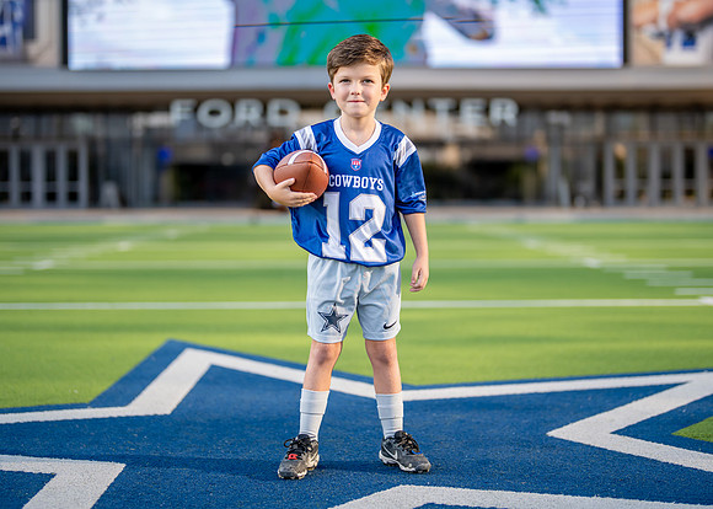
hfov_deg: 31.2
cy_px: 229
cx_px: 366
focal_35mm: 63
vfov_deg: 22.5
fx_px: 1278
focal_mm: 50
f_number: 1.2
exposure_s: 1/3200
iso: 125
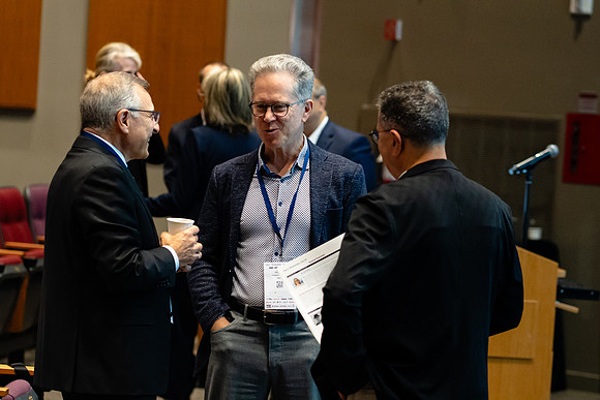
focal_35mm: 127
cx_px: 300
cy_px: 200
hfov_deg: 16.1
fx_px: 2117
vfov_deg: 10.8
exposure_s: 1/200
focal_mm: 85
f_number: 2.8
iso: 4000
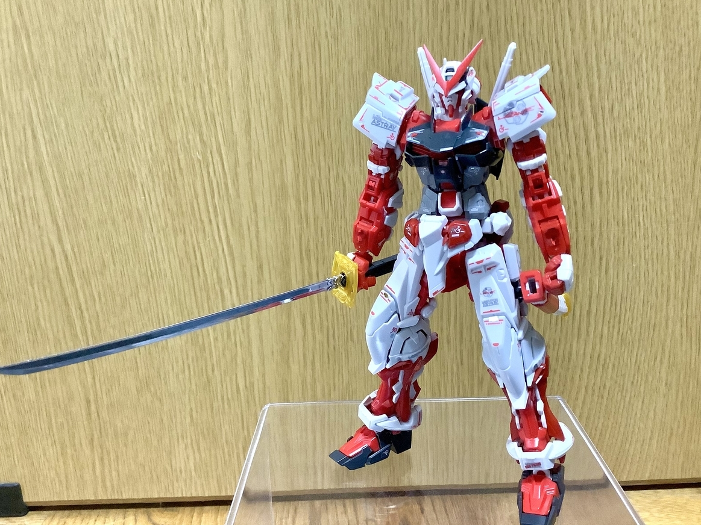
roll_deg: +2.4
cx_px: 348
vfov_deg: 44.2
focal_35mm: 32
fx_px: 648
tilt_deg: -14.8
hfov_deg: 56.8
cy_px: 261
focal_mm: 3.3
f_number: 2.4
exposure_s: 1/60
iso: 320
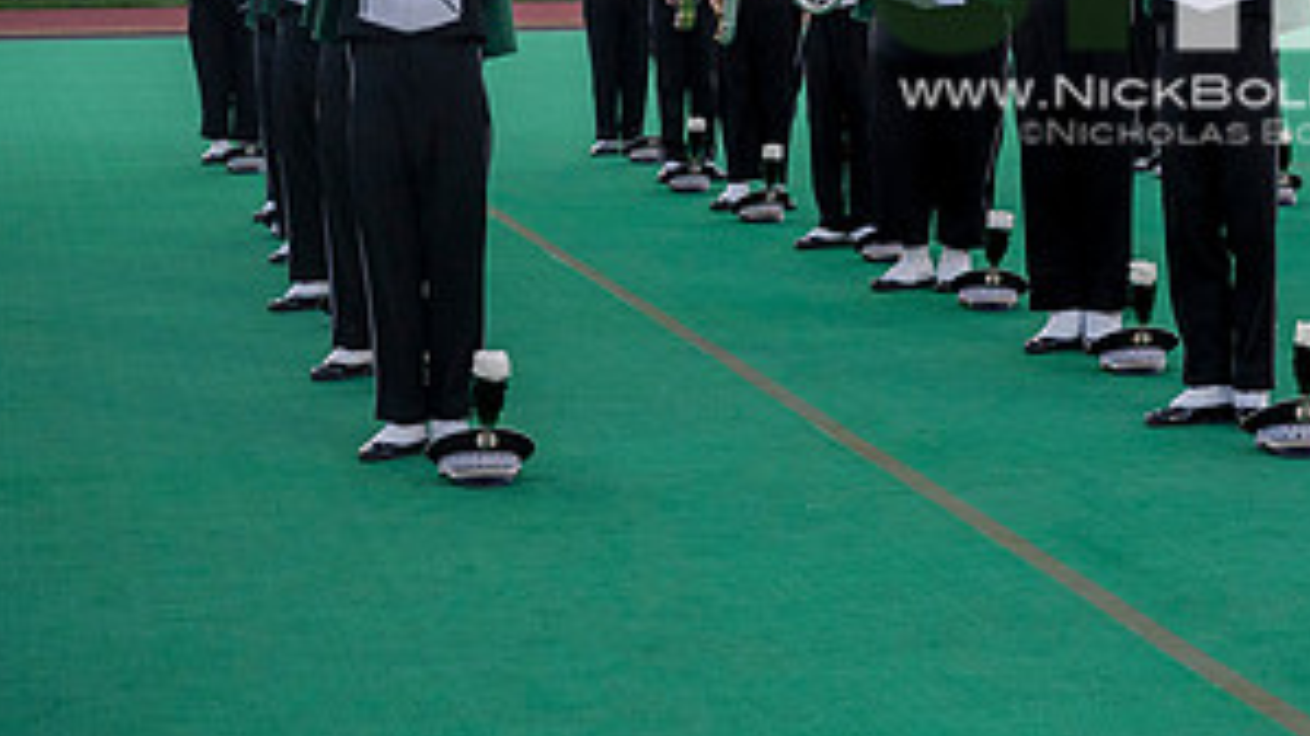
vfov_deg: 9.8
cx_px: 1200
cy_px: -66
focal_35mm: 122
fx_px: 4237
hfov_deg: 17.3
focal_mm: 60
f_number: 4
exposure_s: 1/3200
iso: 2000
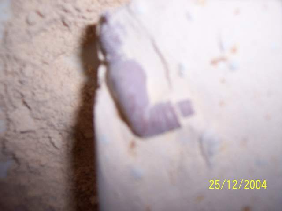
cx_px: 141
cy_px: 106
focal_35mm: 38
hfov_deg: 49.0
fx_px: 310
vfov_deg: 37.7
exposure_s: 1/30
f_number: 2.8
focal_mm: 8
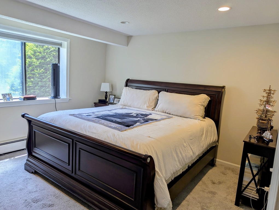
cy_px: 105
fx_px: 194
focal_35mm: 24
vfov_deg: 56.9
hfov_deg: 71.5
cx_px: 140
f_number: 1.85
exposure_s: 1/120
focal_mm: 6.81
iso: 29
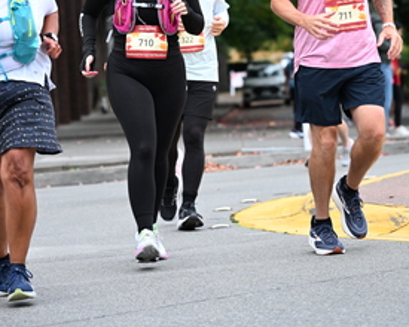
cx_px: 185
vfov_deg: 6.9
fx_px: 2724
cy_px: 3
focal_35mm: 225
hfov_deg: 8.6
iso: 1600
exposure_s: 1/640
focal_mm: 120
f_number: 4
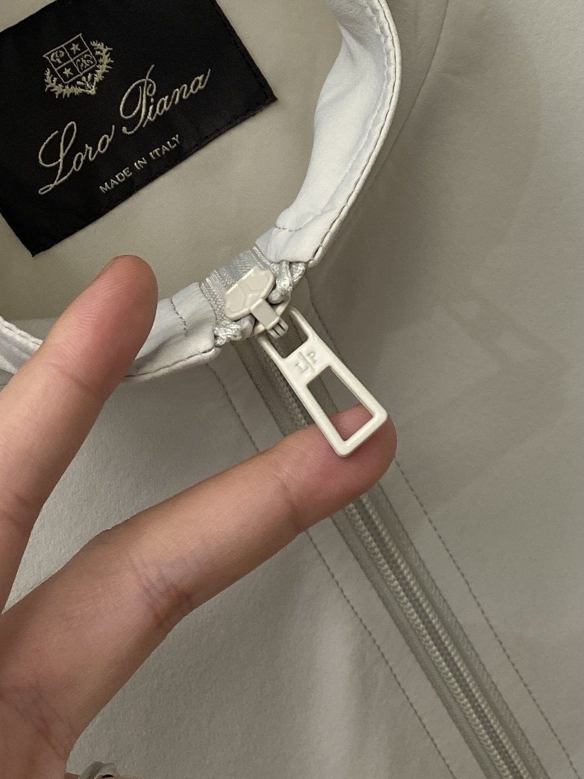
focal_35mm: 26
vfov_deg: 67.3
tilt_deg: -14.7
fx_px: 585
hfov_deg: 53.1
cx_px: 292
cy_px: 390
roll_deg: +23.3
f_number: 1.8
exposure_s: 1/122
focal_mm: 4.25
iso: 80
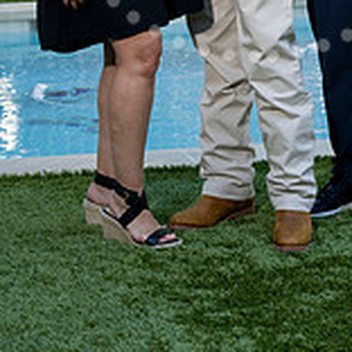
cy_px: -151
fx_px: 2082
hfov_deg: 9.6
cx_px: 255
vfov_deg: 9.4
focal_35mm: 181
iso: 400
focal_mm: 74
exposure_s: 1/200
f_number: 5.6
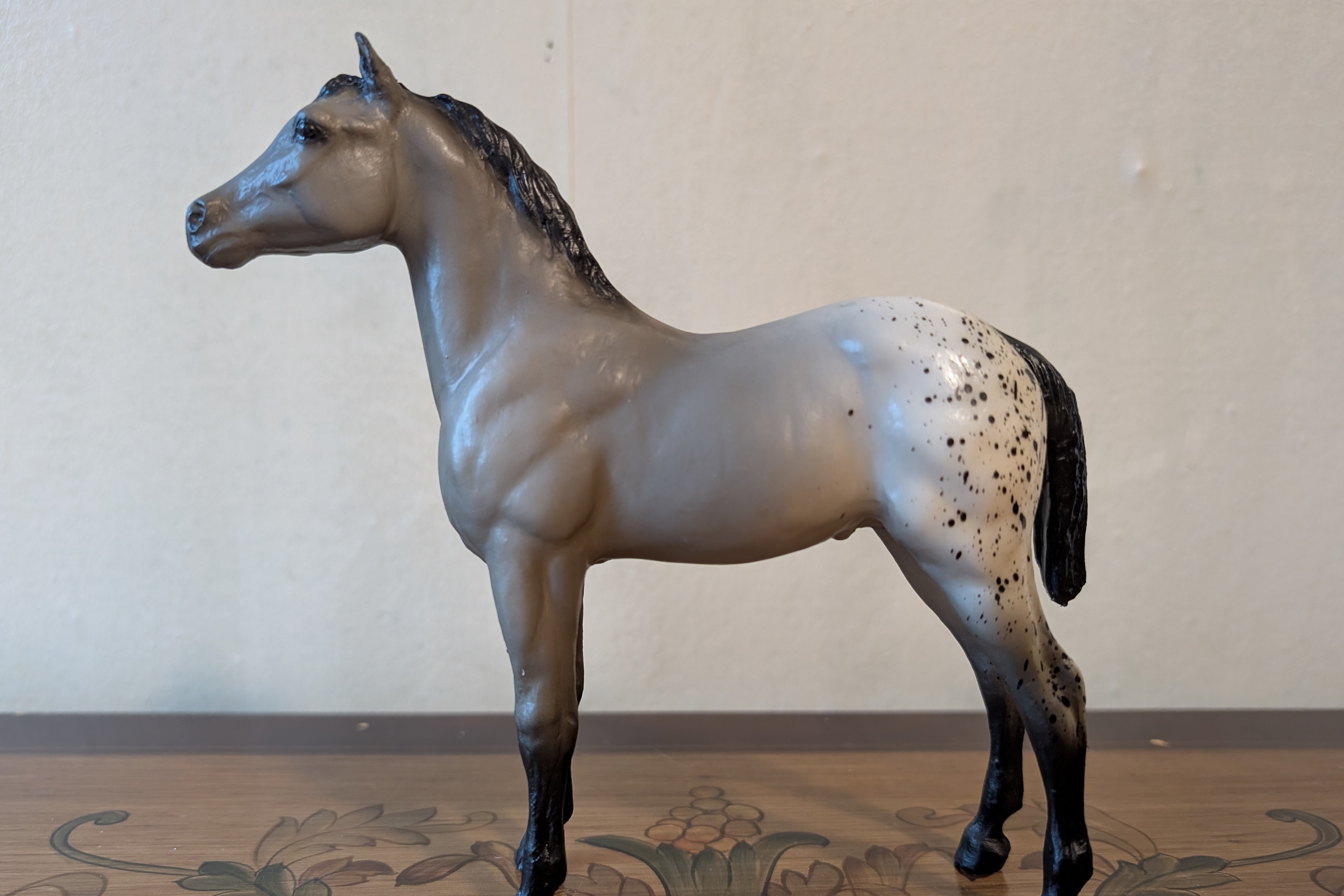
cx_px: 667
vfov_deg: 49.4
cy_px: 506
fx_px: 971
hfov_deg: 69.4
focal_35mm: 26
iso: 417
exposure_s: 1/23.8
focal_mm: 6.9
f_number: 1.68
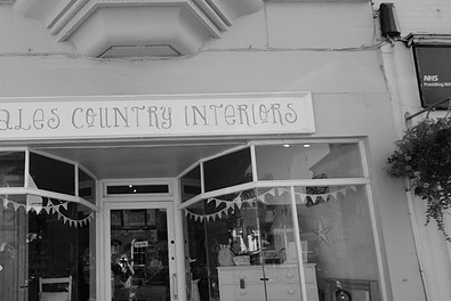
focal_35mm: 22
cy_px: 218
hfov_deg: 75.1
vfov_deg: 55.1
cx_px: 137
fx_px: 276
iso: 320
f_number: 9
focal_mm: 10
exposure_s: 1/125
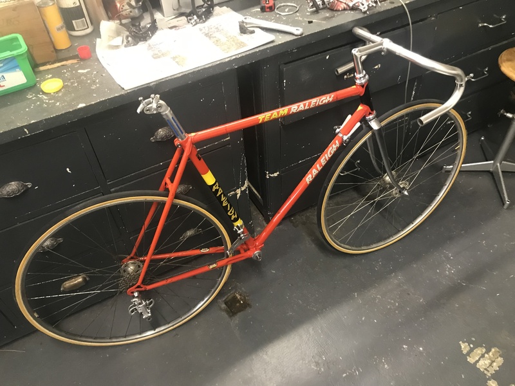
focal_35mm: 28
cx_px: 258
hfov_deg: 63.4
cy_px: 193
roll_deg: +5.6
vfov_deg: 49.7
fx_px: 417
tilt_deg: -44.0
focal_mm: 3.99
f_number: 1.8
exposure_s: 1/14
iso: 100
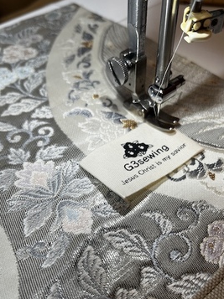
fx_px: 303
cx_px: 110
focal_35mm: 35
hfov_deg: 40.6
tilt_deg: -51.8
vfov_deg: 52.5
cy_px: 171
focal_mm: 5.1
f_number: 1.6
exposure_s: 1/120
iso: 32
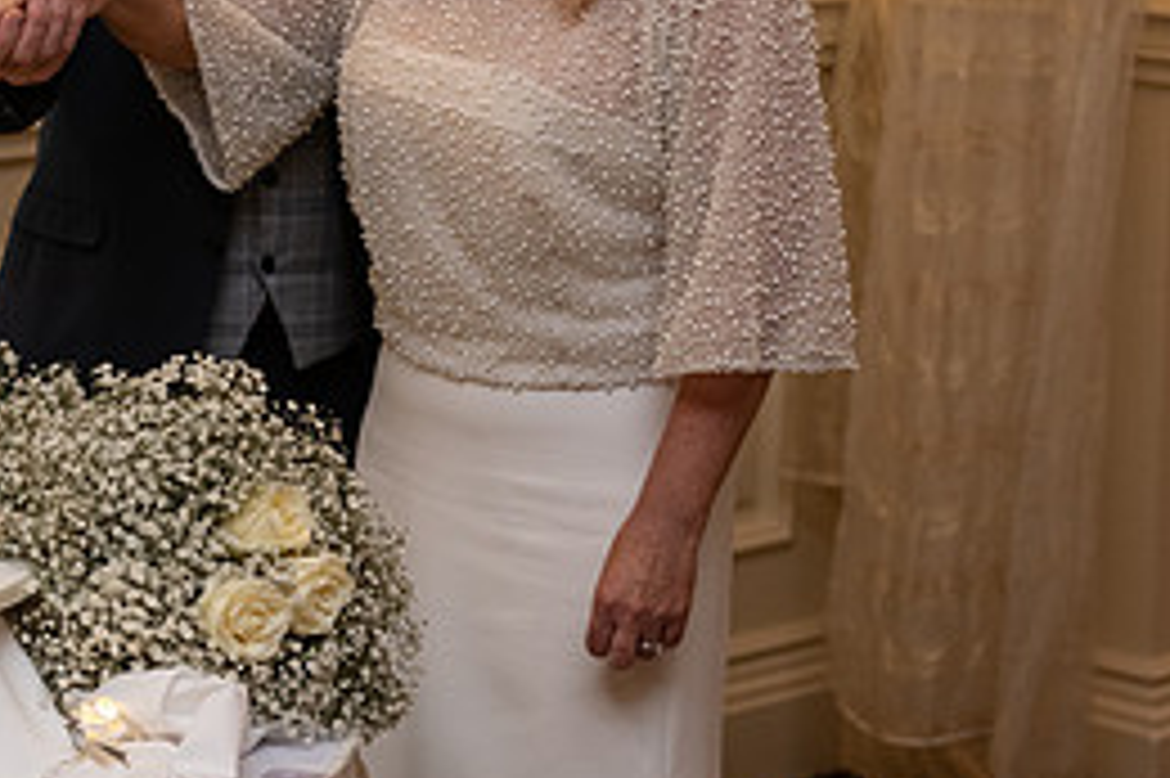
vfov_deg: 11.7
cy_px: 133
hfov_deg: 17.3
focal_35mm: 116
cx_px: 68
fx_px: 3767
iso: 800
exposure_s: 1/160
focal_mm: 52
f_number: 3.5
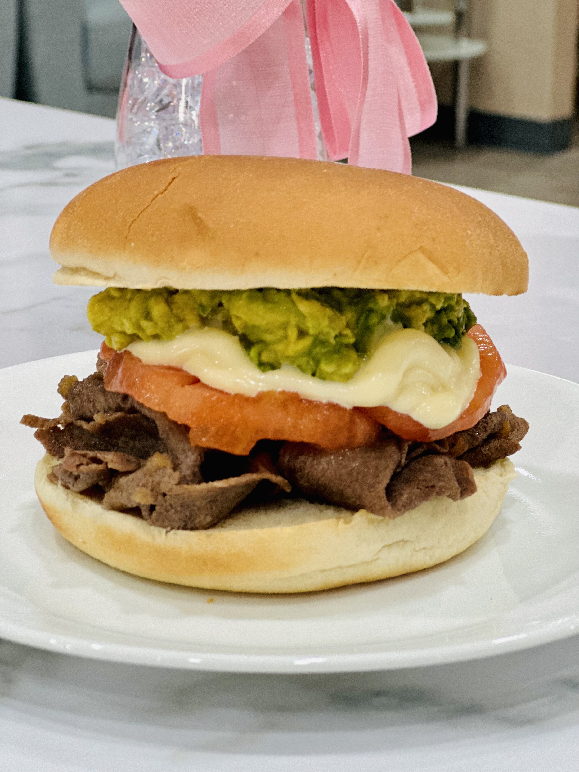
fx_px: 1717
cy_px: 386
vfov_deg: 25.3
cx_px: 290
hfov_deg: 19.1
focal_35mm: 77
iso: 160
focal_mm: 9
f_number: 2.8
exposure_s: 1/40
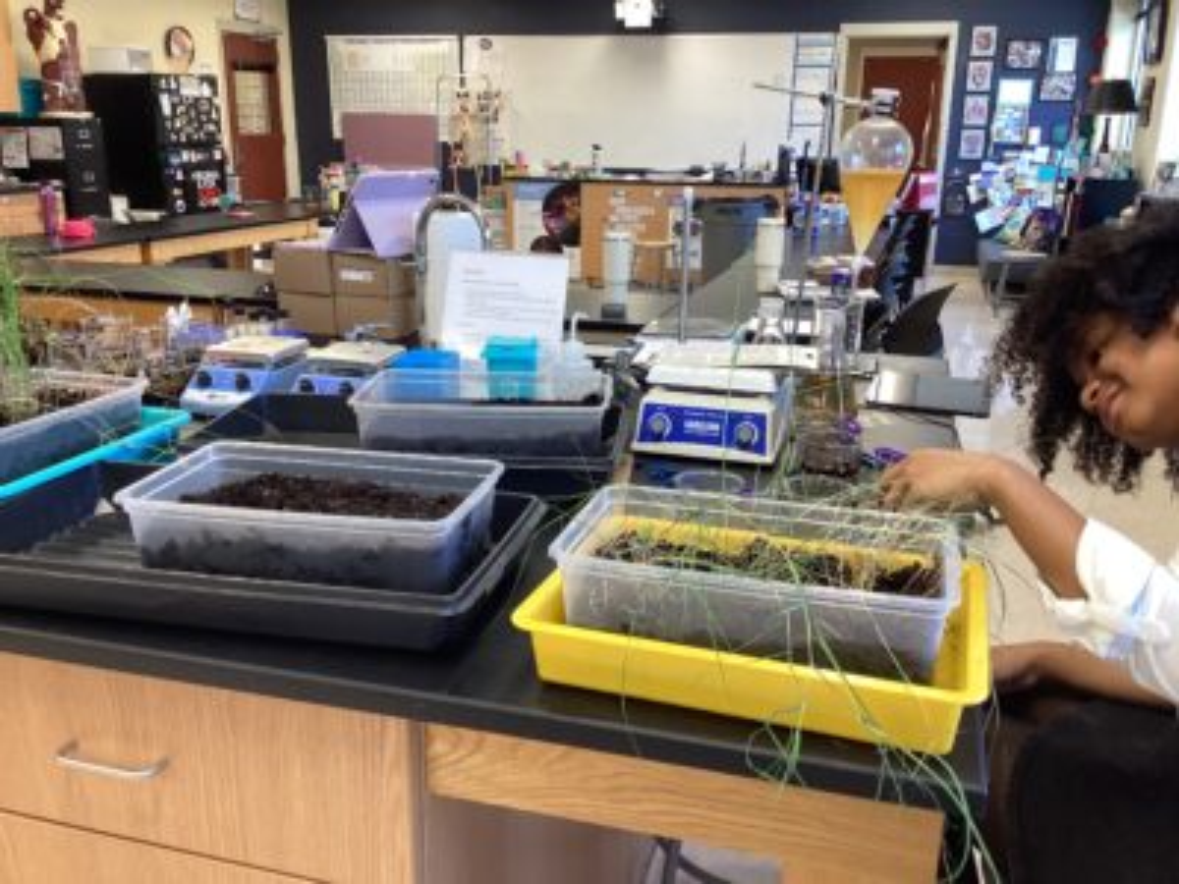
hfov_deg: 58.4
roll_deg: +0.4
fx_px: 1056
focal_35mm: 31
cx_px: 590
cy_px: 442
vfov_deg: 45.4
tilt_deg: -18.0
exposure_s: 1/60
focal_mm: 3.3
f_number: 2.4
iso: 125
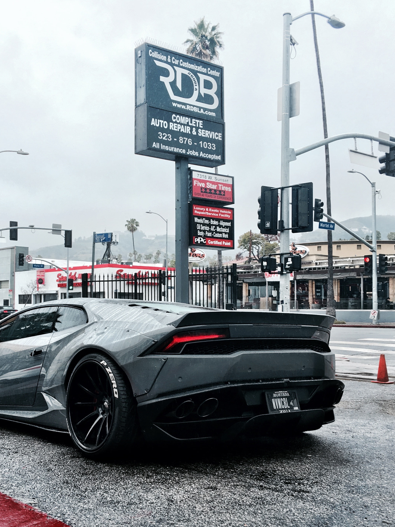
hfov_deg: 35.0
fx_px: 624
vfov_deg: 45.7
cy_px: 292
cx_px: 156
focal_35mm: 41
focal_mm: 4.15
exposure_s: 1/201
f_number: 2.2
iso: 25
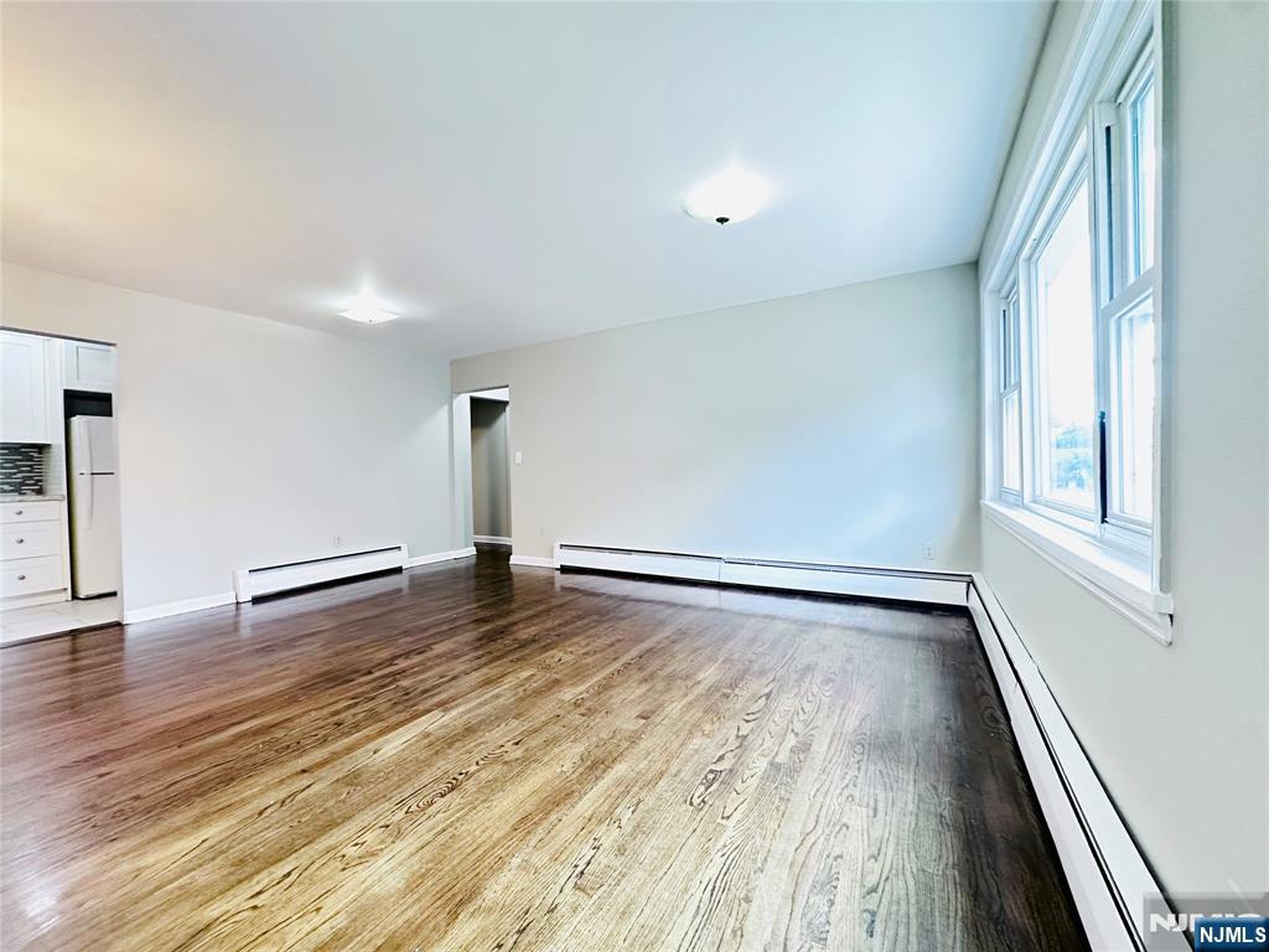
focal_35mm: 14
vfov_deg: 85.7
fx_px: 513
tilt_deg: -0.6
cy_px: 476
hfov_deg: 102.1
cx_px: 634
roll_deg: +0.9
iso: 500
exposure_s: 1/60
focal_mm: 2.22
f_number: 2.2
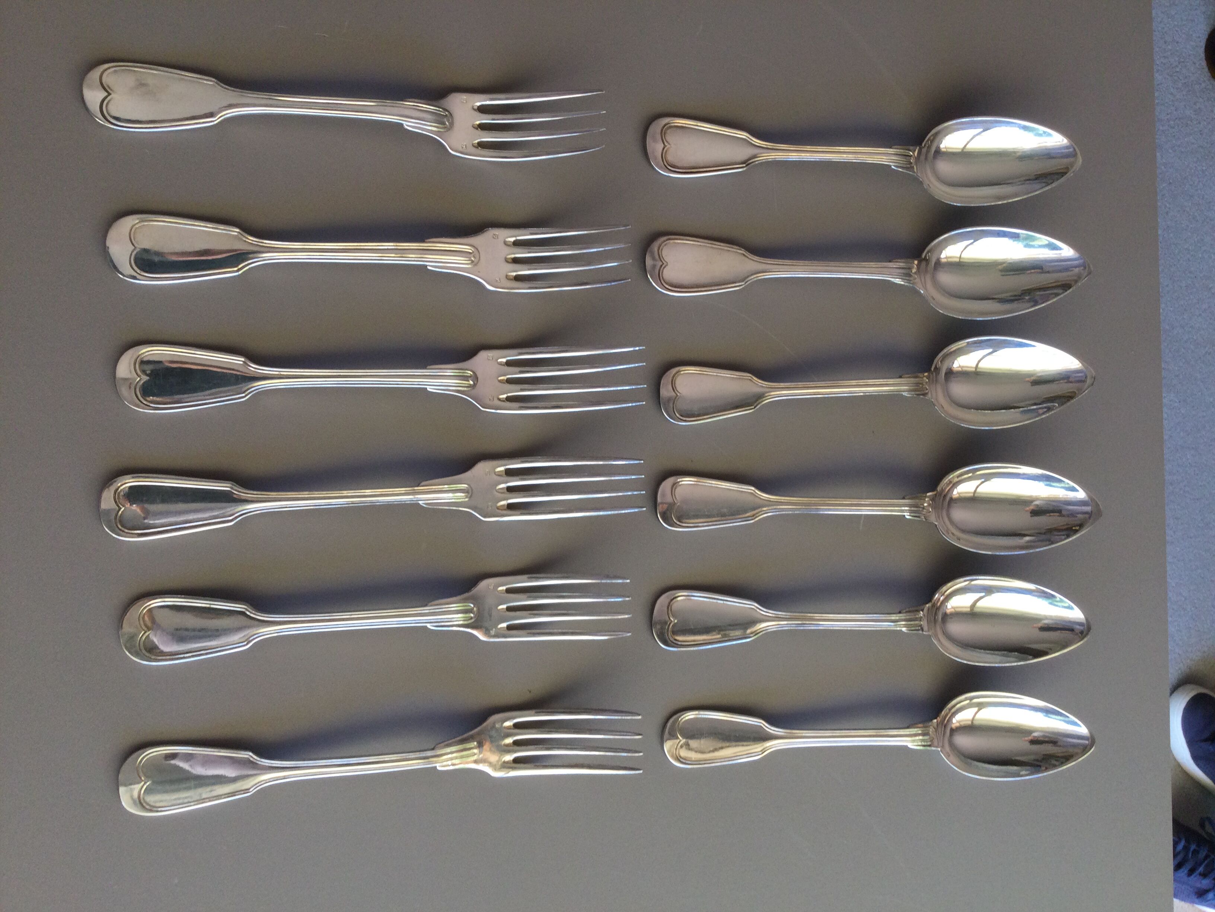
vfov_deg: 45.4
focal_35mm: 31
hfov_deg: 58.4
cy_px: 456
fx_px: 1088
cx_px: 608
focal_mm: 3.3
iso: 50
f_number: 2.4
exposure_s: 1/100
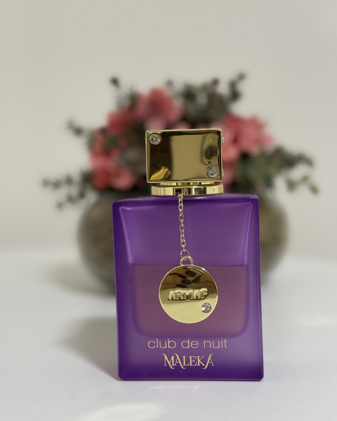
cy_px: 220
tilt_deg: -3.3
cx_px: 172
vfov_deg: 36.6
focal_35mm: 51
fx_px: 636
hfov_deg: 29.7
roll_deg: +0.1
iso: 250
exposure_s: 1/48
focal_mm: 6.76
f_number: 1.78
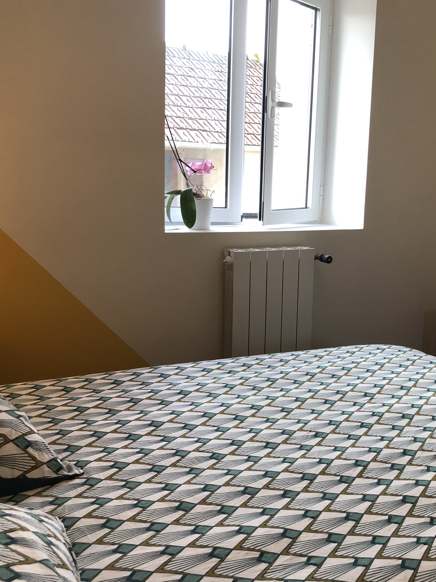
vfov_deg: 49.0
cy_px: 288
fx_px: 638
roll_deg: -2.3
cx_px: 284
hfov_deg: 37.4
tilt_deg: -10.6
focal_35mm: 38
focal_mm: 3.99
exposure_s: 1/50
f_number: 1.8
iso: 25
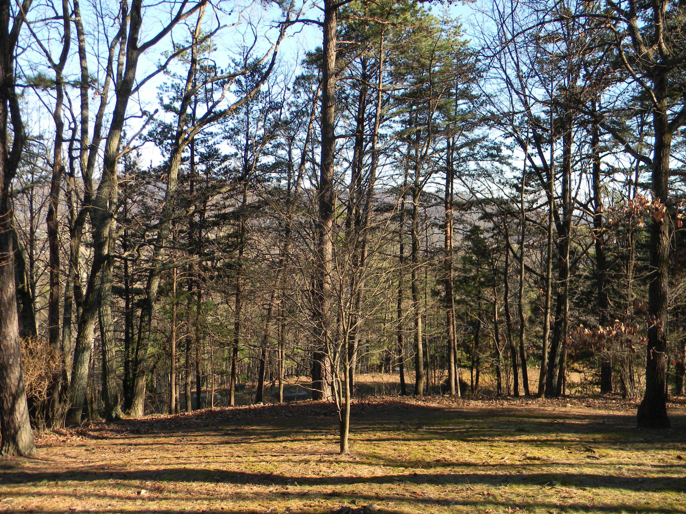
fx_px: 713
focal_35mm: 36
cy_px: 257
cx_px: 343
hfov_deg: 51.4
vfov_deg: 39.7
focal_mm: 6.4
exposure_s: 1/185
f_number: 3.7
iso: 80
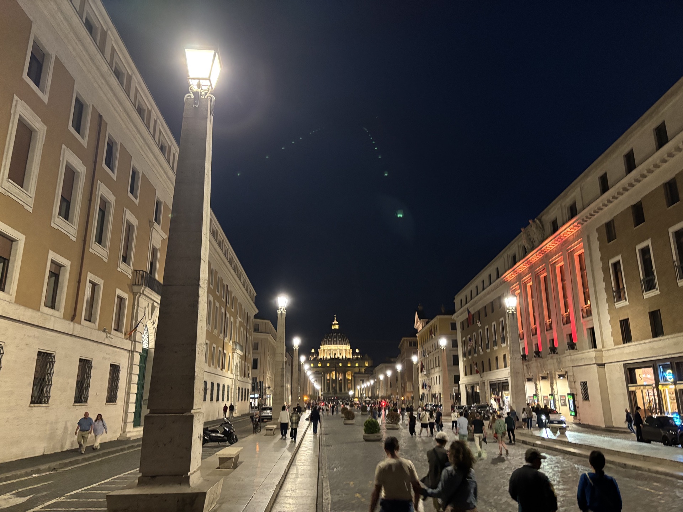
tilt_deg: +14.8
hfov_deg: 67.3
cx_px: 342
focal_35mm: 26
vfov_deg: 53.1
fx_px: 513
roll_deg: +0.3
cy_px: 256
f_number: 1.6
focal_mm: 5.96
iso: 500
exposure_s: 1/25
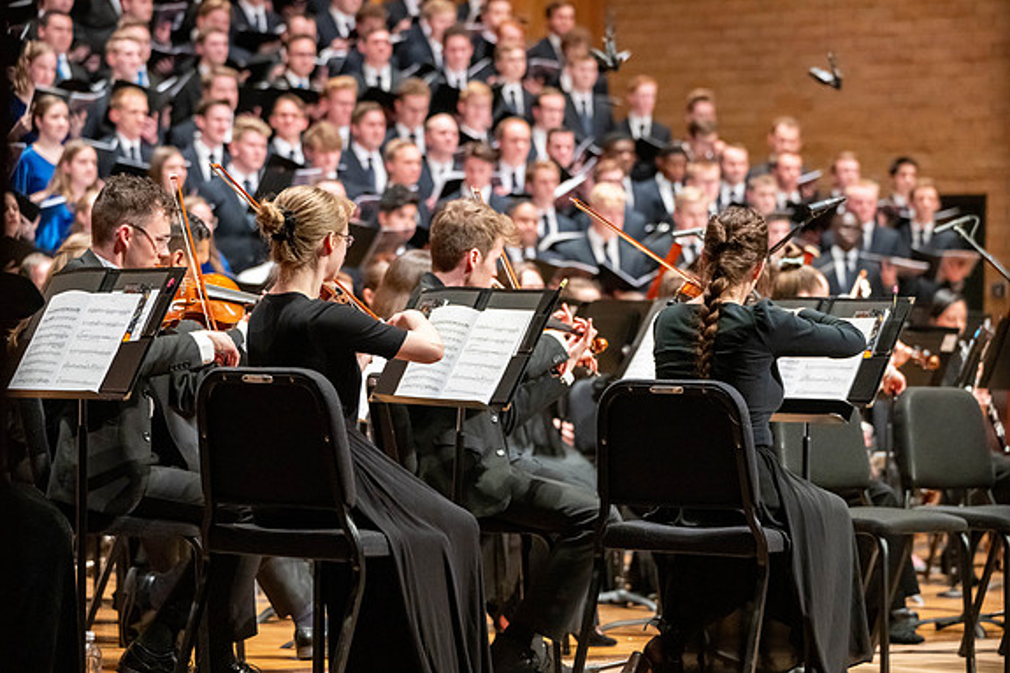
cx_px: 504
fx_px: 2973
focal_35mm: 106
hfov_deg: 19.3
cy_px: 335
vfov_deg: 12.9
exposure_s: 1/320
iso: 6400
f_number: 3.5
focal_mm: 105
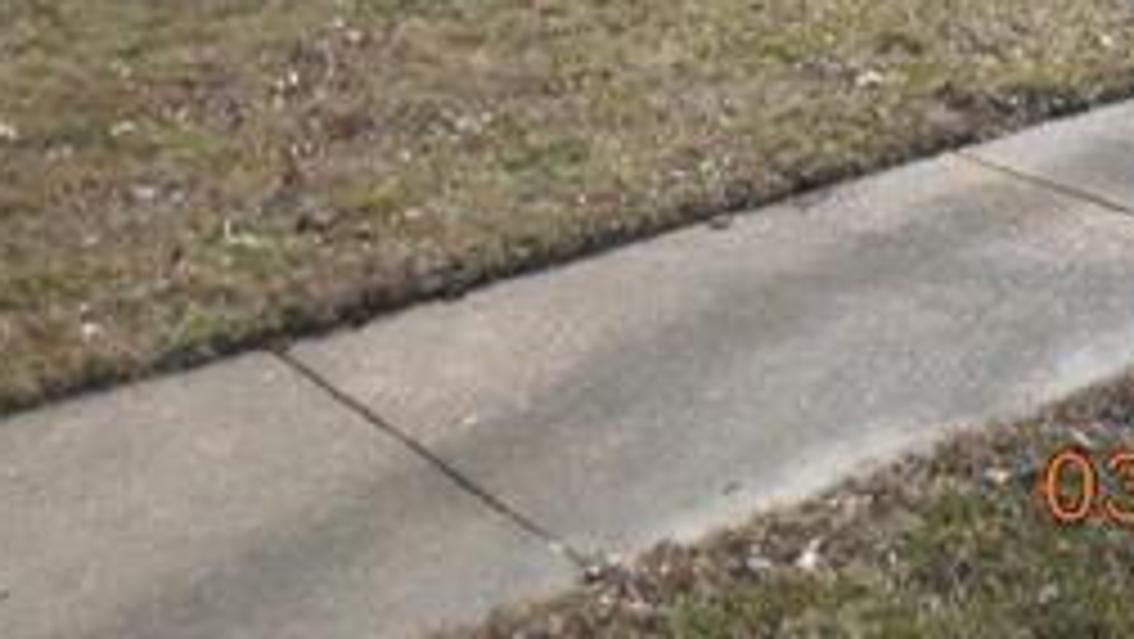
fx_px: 2166
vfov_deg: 15.3
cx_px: 693
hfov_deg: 29.3
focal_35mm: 72
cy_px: -369
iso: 80
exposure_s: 1/500
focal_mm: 4.7
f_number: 3.4
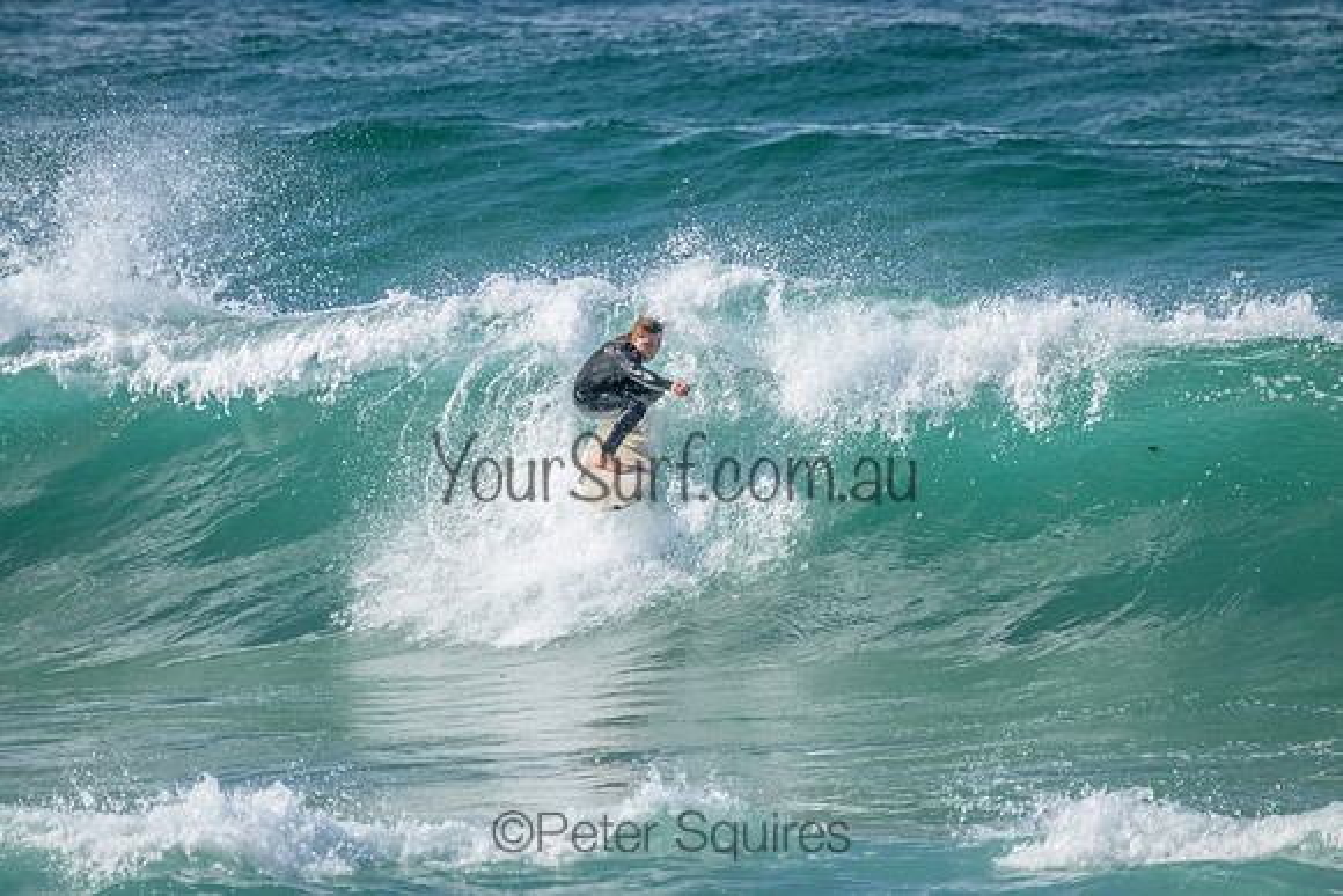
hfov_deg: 2.6
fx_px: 29850
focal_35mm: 800
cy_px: 448
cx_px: 672
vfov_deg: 1.7
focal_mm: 800
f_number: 11
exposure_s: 1/1600
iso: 2200
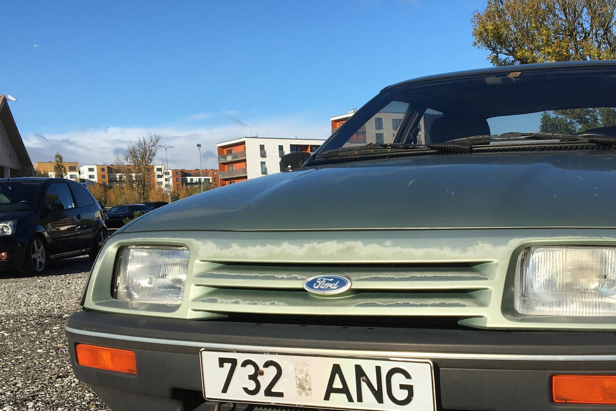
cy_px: 251
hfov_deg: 43.3
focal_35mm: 45
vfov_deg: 29.8
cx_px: 383
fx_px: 770
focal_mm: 4.15
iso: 25
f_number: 2.2
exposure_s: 1/1876
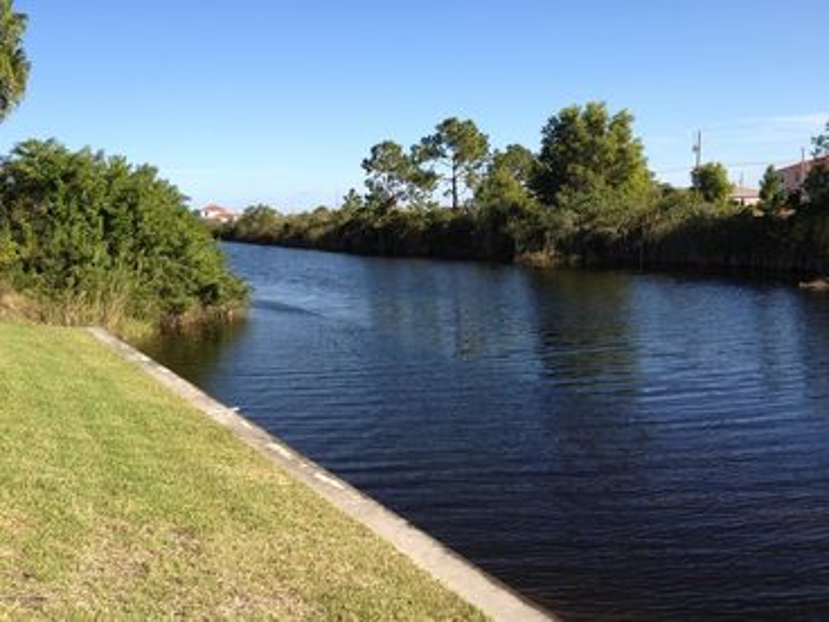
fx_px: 838
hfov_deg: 52.6
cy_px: 311
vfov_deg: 40.7
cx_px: 414
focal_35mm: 35
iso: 64
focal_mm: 4.28
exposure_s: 1/968
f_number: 2.4
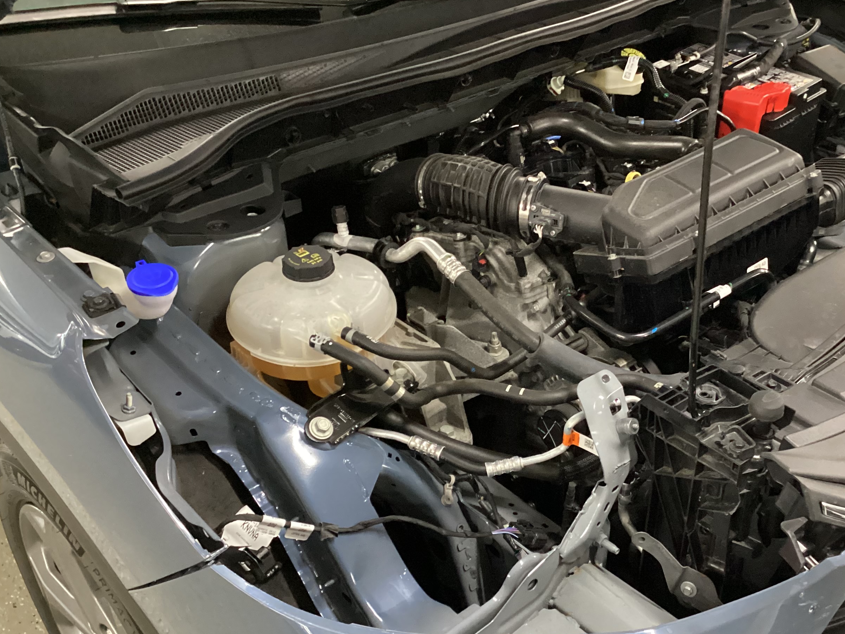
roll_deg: -0.9
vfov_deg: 34.2
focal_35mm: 42
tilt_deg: -38.6
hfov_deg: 44.4
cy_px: 397
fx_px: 1025
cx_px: 528
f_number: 2.4
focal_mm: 3.3
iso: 640
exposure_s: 1/30
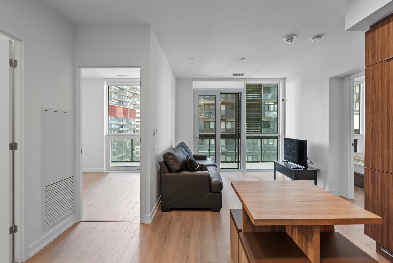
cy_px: 132
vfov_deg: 73.8
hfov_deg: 96.7
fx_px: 175
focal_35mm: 16
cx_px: 196
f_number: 7.1
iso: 1250
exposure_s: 1/15
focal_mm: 16
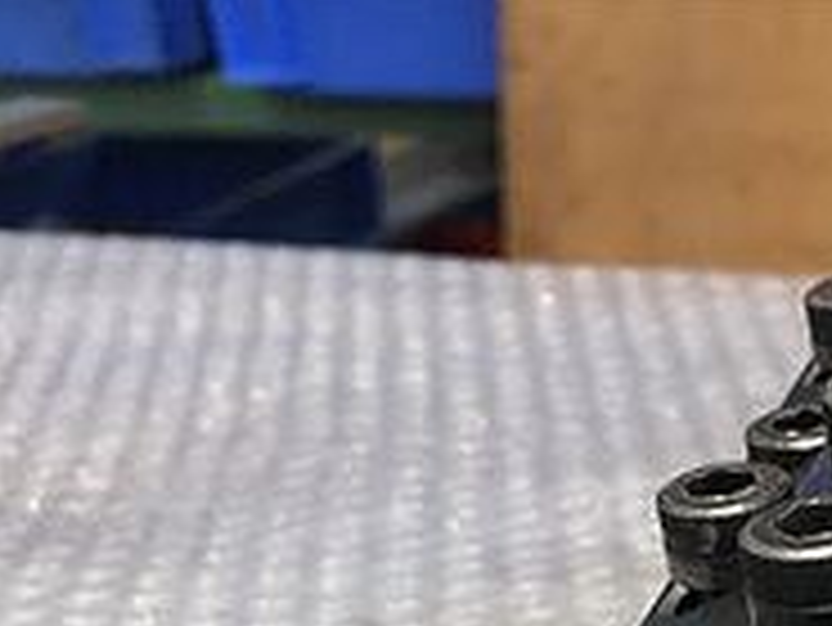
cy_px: 1067
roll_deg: +1.1
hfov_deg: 19.1
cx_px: 998
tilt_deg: -32.8
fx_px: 2333
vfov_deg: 13.9
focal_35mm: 97
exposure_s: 1/33
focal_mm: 3.99
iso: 40
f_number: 1.8
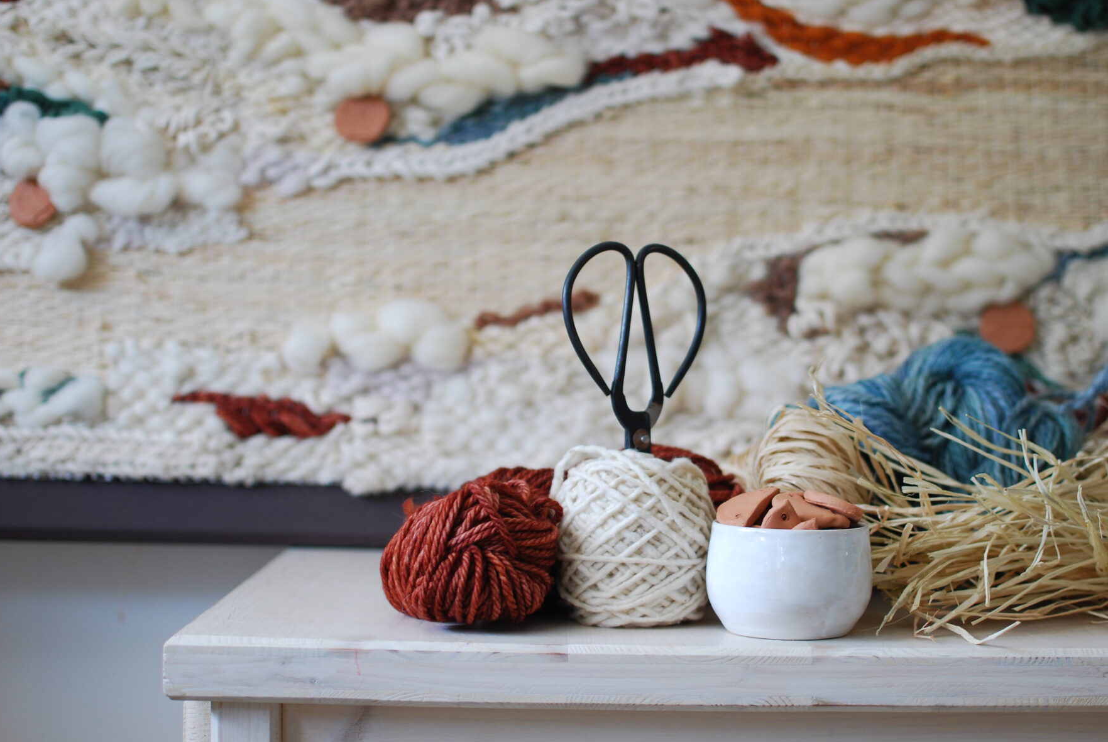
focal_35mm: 60
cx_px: 620
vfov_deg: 22.8
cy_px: 415
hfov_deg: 33.6
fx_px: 1835
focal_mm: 35
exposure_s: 1/80
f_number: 2.2
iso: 200
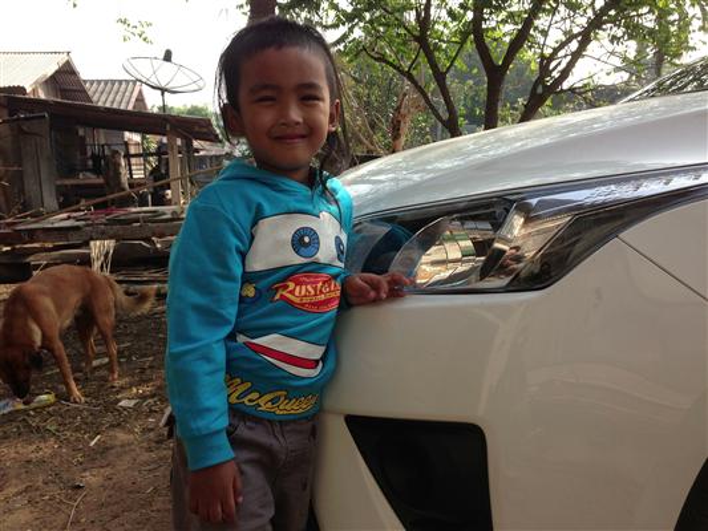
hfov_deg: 55.3
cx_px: 354
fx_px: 675
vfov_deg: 43.0
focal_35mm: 33
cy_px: 266
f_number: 2.4
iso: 50
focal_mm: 4.13
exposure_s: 1/589
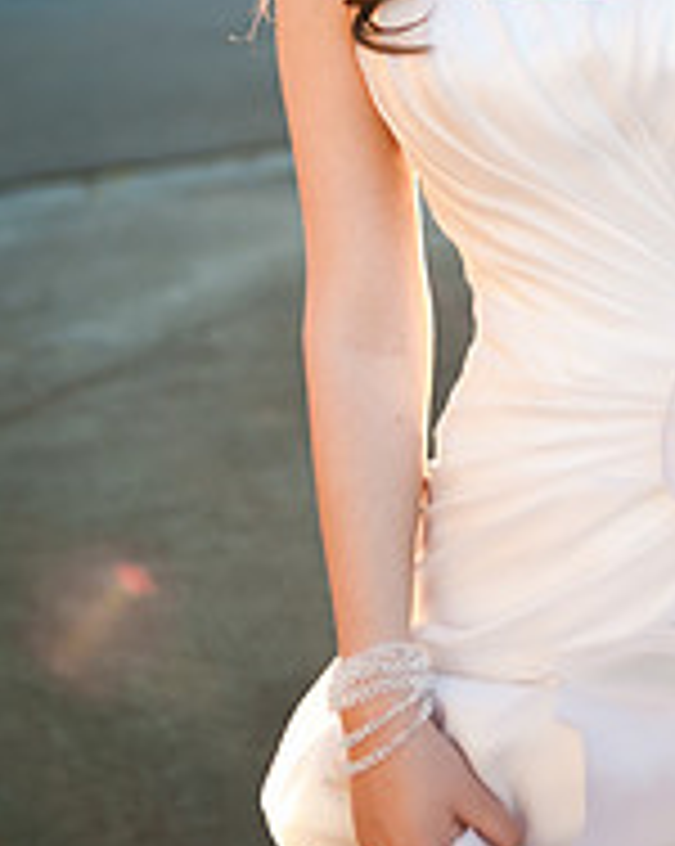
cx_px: 596
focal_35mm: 117
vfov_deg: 16.1
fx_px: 2926
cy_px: 14
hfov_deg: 13.1
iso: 800
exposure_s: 1/320
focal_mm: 52
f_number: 2.8
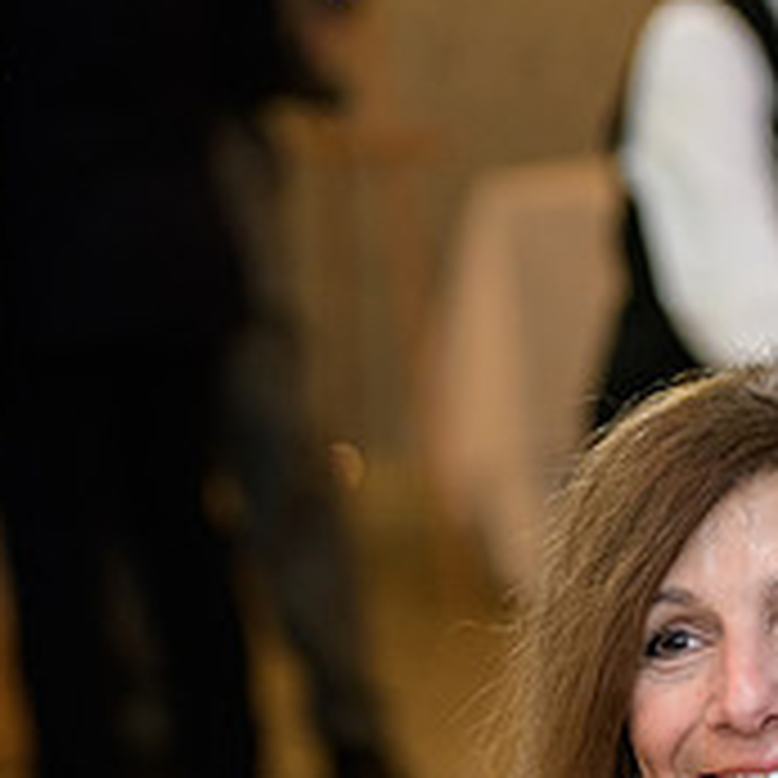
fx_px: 6154
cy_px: 807
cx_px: 841
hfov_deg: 7.2
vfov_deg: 7.2
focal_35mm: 242
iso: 1600
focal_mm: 85
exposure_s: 1/125
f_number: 3.2
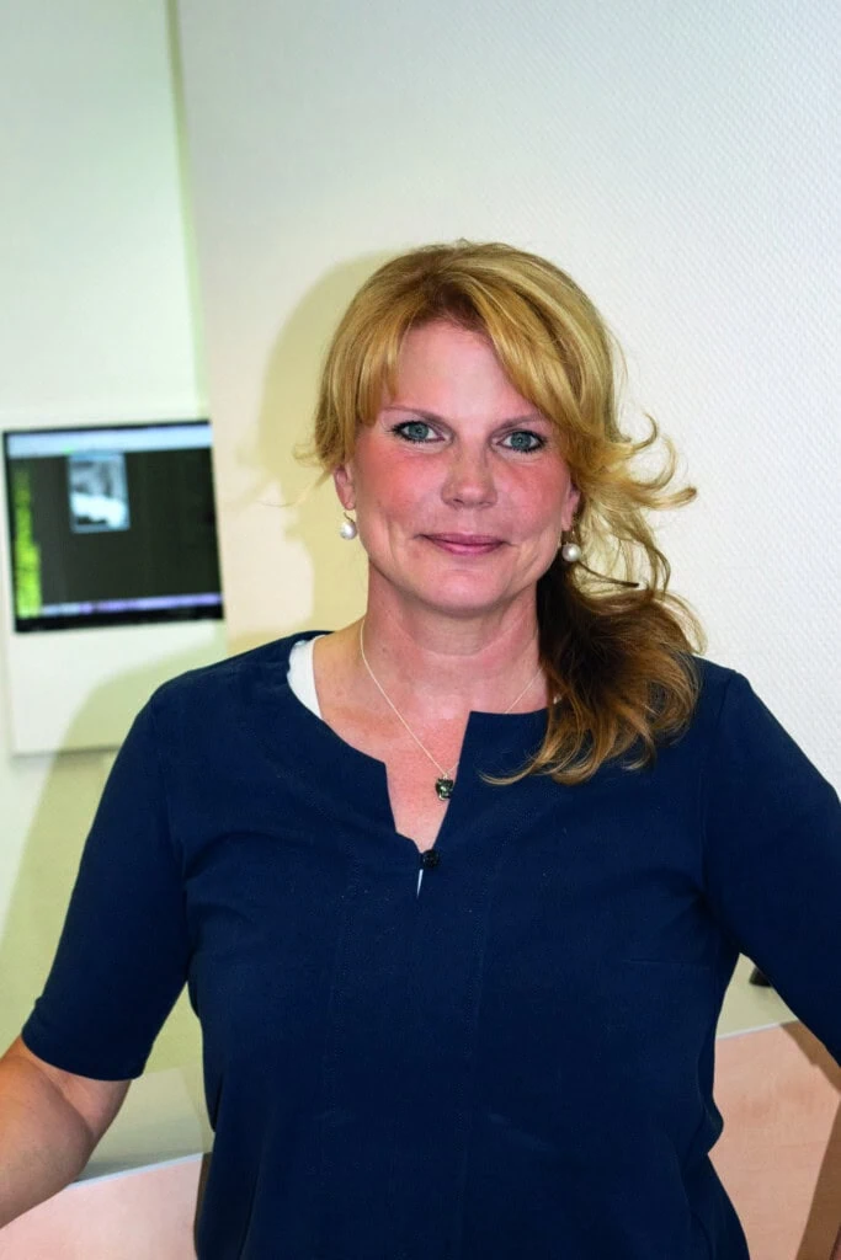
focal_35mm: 82
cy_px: 630
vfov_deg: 24.6
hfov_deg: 16.6
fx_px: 2890
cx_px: 420
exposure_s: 1/160
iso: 800
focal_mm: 55
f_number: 5.6
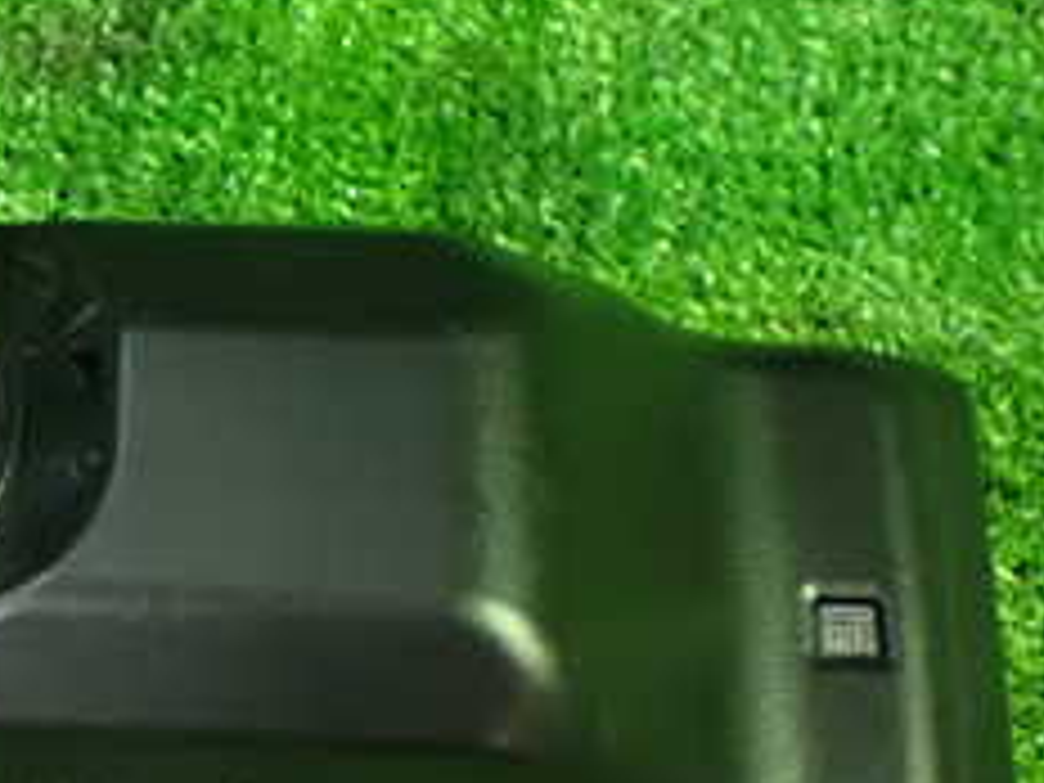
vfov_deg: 13.9
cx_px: -158
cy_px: 230
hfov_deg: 17.8
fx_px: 3197
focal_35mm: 106
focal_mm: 7.31
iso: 1600
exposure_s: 1/40
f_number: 2.8
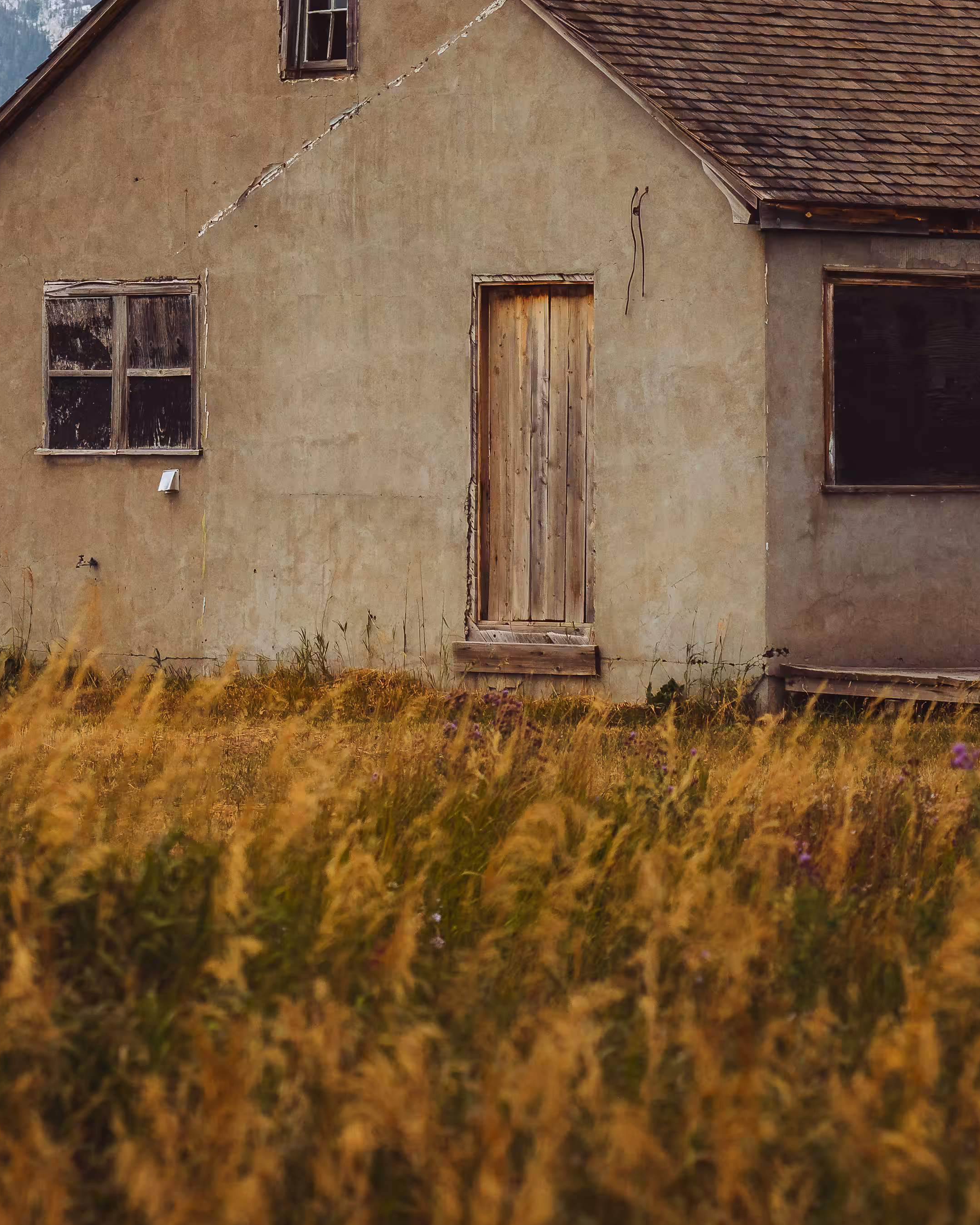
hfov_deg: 7.7
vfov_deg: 9.5
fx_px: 7252
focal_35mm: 200
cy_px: -320
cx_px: 247
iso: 160
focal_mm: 80
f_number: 6.3
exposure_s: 1/2500
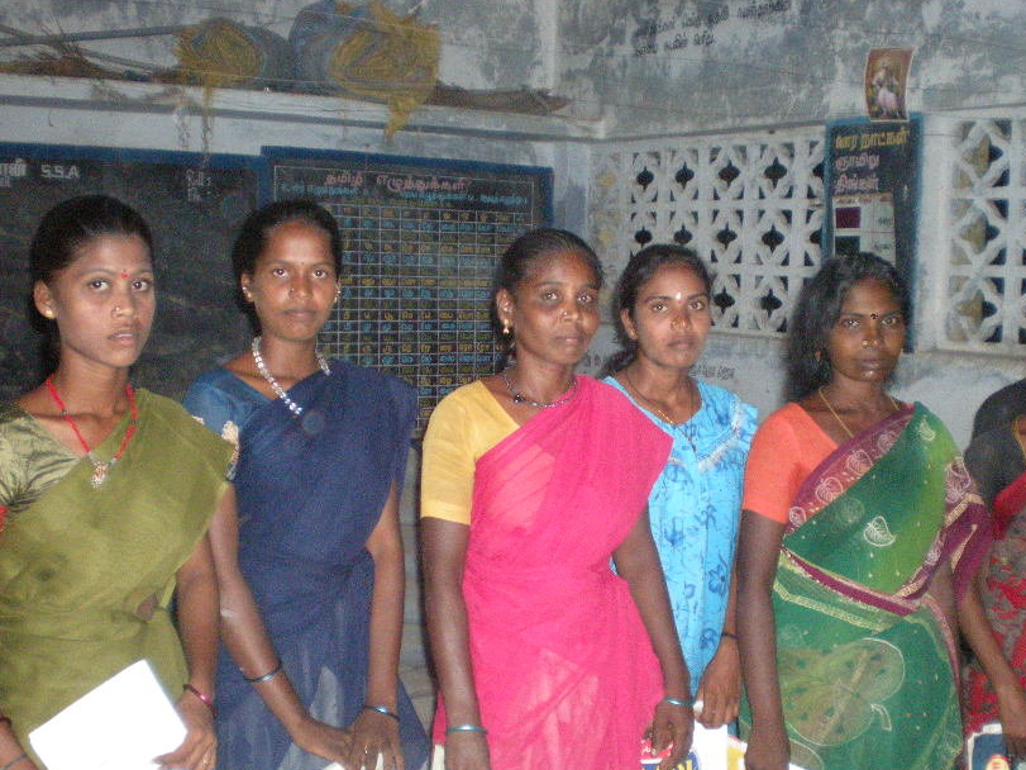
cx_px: 627
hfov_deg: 39.5
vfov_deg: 30.1
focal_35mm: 48
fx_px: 1422
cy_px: 481
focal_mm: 6.3
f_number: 3.1
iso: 631
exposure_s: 1/60
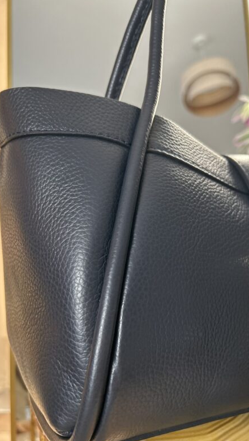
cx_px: 127
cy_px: 222
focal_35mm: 29
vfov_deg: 66.0
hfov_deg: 40.2
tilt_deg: -5.5
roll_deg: -1.1
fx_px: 340
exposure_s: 1/50
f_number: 1.5
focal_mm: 5.7
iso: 250
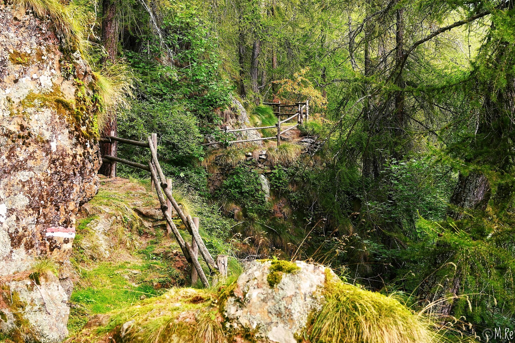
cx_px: 235
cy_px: 156
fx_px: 672
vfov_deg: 28.6
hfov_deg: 41.9
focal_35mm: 47
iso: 450
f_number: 5.6
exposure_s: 1/40
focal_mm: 40
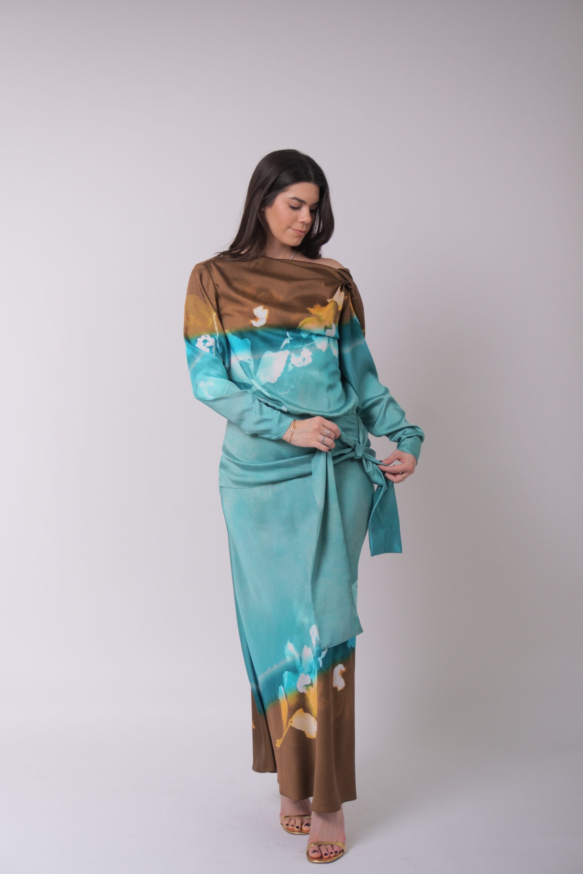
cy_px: 437
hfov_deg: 25.8
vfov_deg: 37.8
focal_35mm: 52
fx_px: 1275
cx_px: 292
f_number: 5.6
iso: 400
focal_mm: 35
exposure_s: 1/250
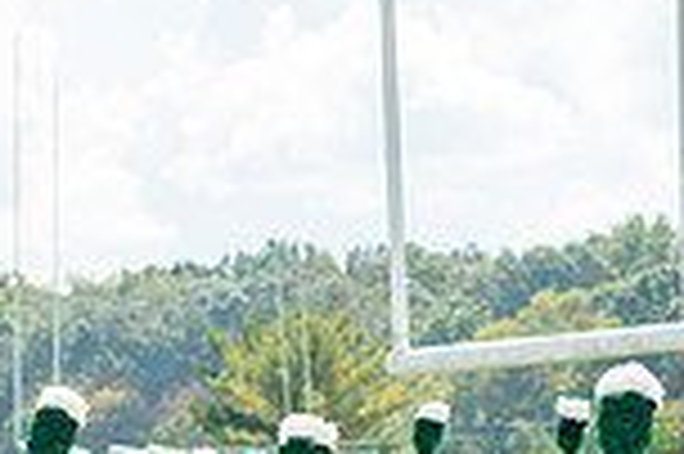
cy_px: 764
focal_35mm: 267
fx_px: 5067
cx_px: 198
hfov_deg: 7.7
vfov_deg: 5.1
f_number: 4.5
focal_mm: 70
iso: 200
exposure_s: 1/1000
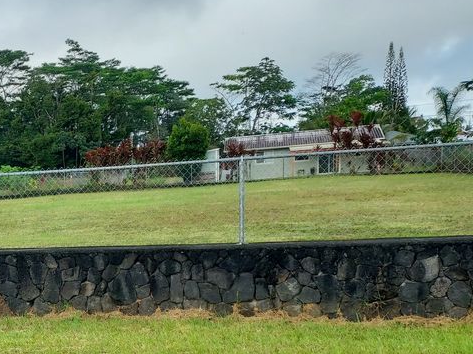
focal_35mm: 52
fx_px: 710
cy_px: 323
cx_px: 9
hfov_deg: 33.9
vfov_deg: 27.0
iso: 40
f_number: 1.8
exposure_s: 1/266
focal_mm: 4.6
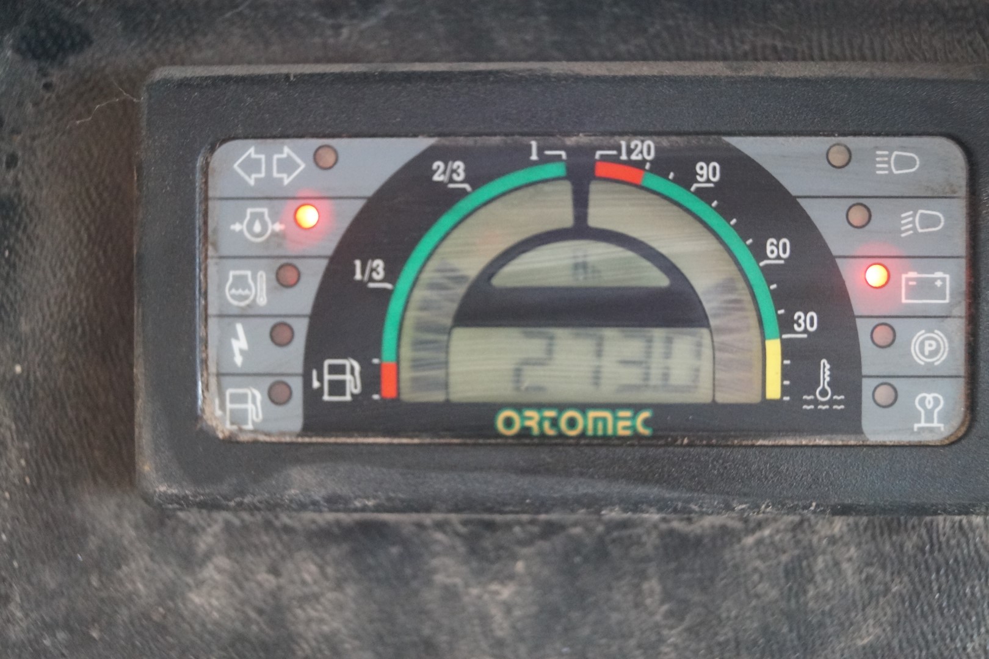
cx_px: 494
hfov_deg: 43.6
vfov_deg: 29.9
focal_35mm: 45
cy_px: 330
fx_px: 1236
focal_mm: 30
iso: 3200
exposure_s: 1/100
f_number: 4.5
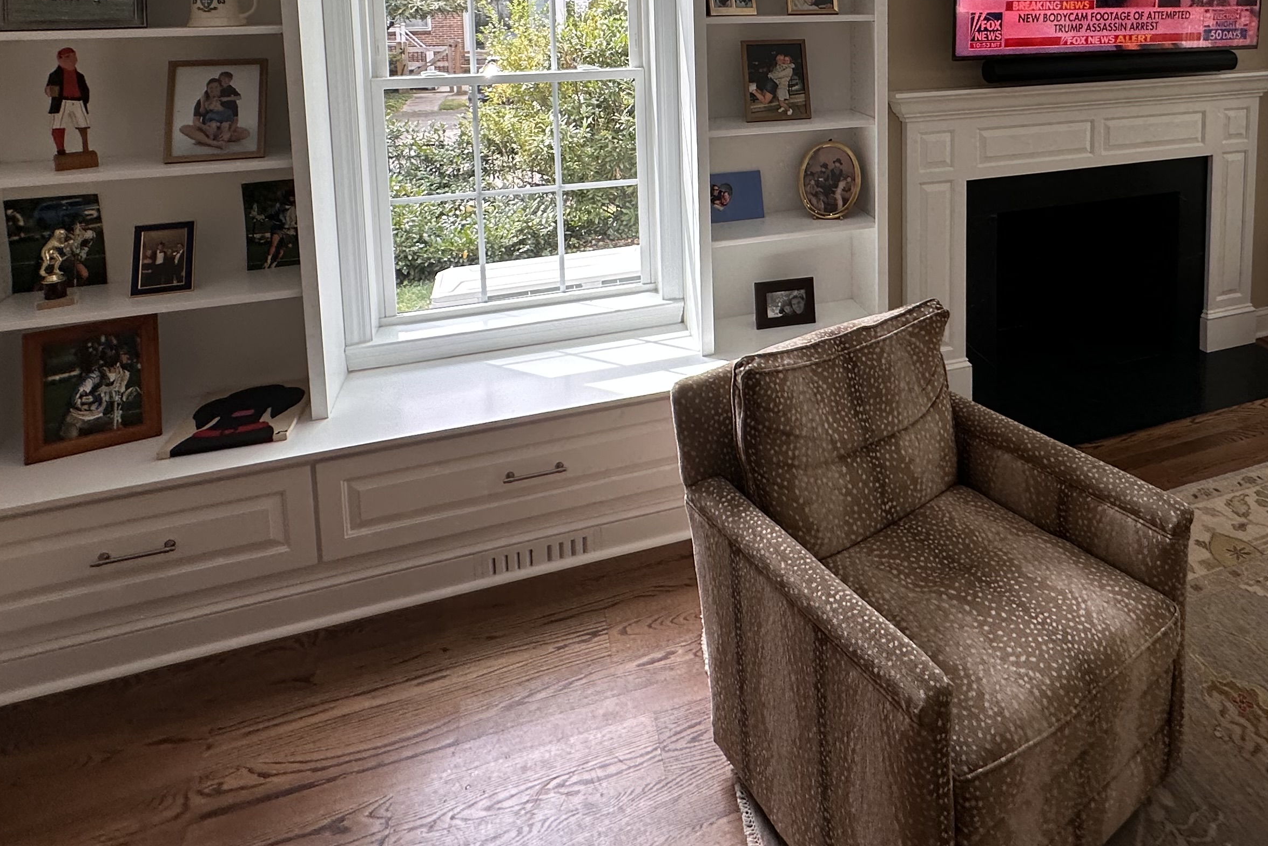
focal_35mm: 25
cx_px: 868
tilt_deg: -4.2
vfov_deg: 46.0
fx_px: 881
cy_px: 75
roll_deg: -0.2
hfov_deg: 69.0
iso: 50
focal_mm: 2.22
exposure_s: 1/120
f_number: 2.2
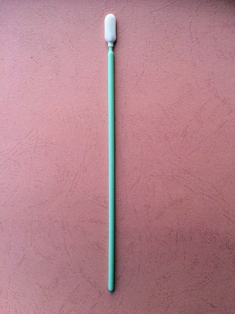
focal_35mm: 29
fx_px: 263
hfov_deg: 48.2
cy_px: 157
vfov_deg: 61.7
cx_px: 118
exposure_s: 1/604
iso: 32
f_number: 2.2
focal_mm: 4.15
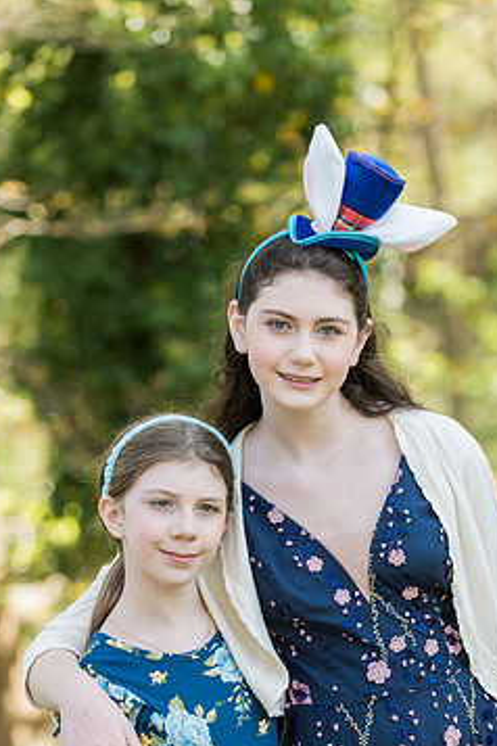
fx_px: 3396
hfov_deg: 8.4
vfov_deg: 12.5
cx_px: 255
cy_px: 468
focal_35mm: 164
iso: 800
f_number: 4
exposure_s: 1/640
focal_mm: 130
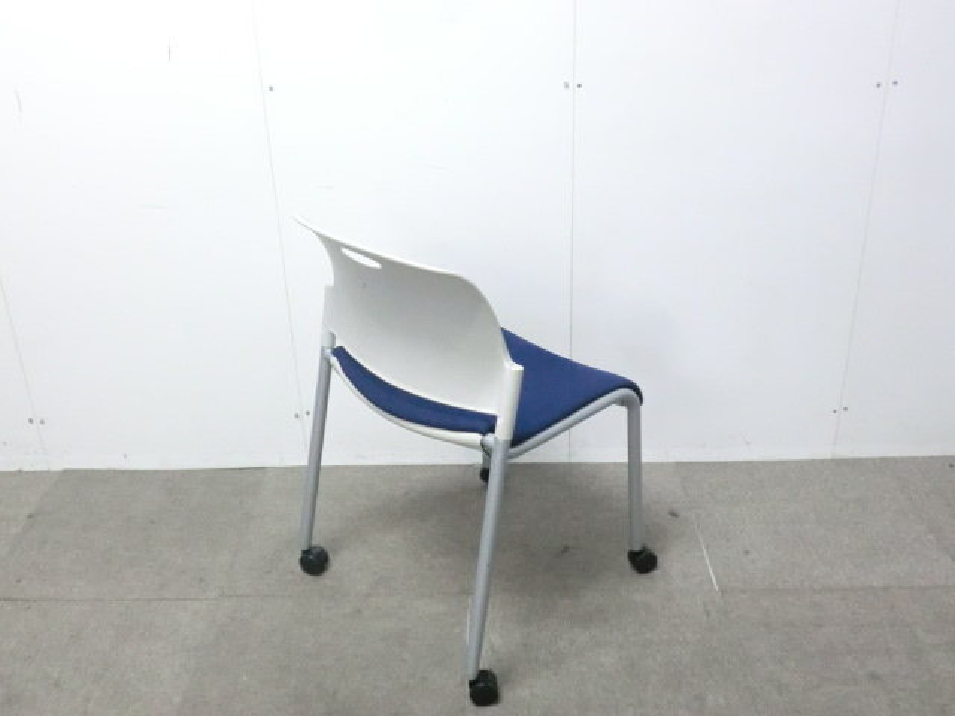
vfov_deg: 37.7
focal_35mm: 38
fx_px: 1048
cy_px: 358
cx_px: 478
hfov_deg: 49.0
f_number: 3.9
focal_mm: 6.9
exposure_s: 1/30
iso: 800
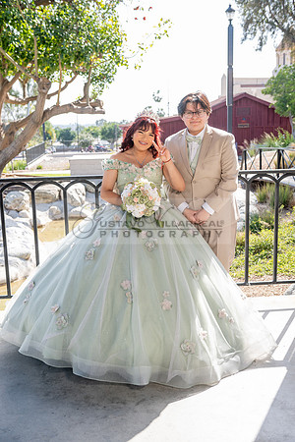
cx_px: 148
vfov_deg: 50.7
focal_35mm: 38
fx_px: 467
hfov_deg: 35.1
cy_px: 221
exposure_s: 1/250
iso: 200
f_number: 5
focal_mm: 38
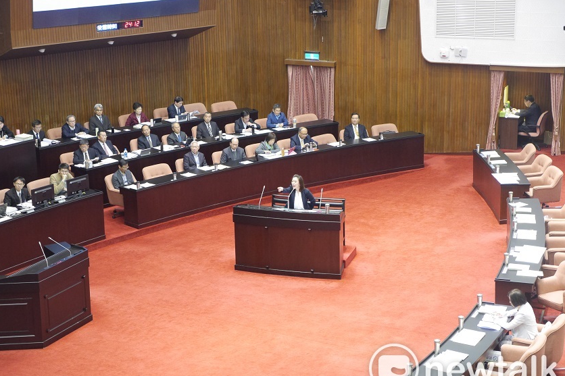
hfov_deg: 27.3
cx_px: 279
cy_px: 185
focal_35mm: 74
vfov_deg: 18.4
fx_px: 1161
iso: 2000
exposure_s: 1/80
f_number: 2.8
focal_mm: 35
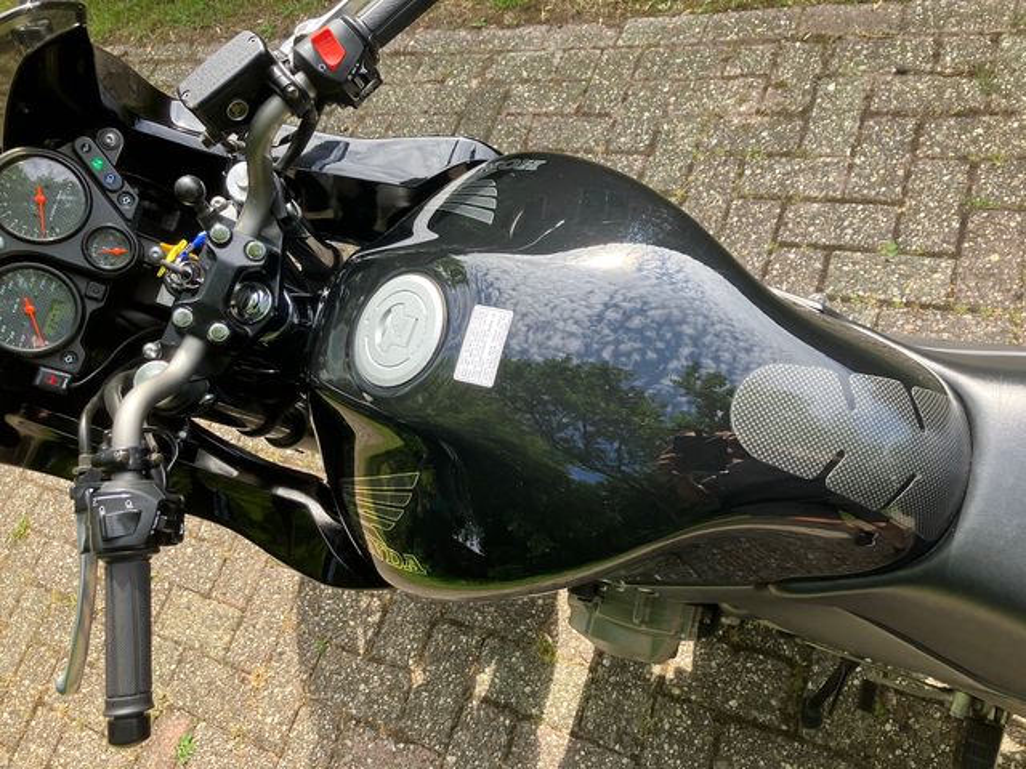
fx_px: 830
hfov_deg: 63.4
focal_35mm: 28
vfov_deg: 49.7
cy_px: 384
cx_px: 513
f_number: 1.8
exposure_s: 1/245
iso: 25
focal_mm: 3.99
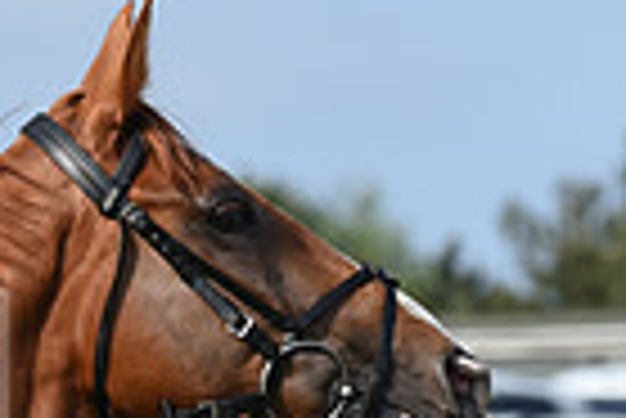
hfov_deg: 3.1
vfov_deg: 2.1
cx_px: -563
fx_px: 11645
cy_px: 411
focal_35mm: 669
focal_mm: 160
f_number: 5.6
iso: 800
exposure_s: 1/4000
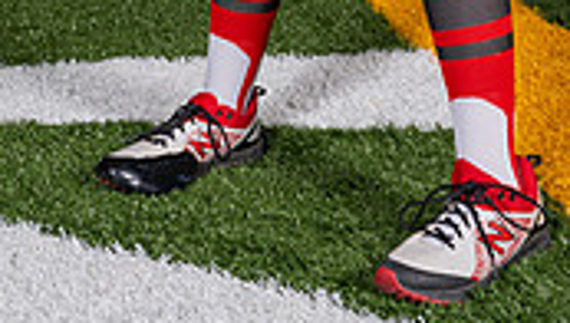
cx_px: 283
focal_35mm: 106
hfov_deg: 20.1
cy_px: -353
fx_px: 1605
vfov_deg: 10.4
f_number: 5.6
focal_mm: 39
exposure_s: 1/200
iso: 200
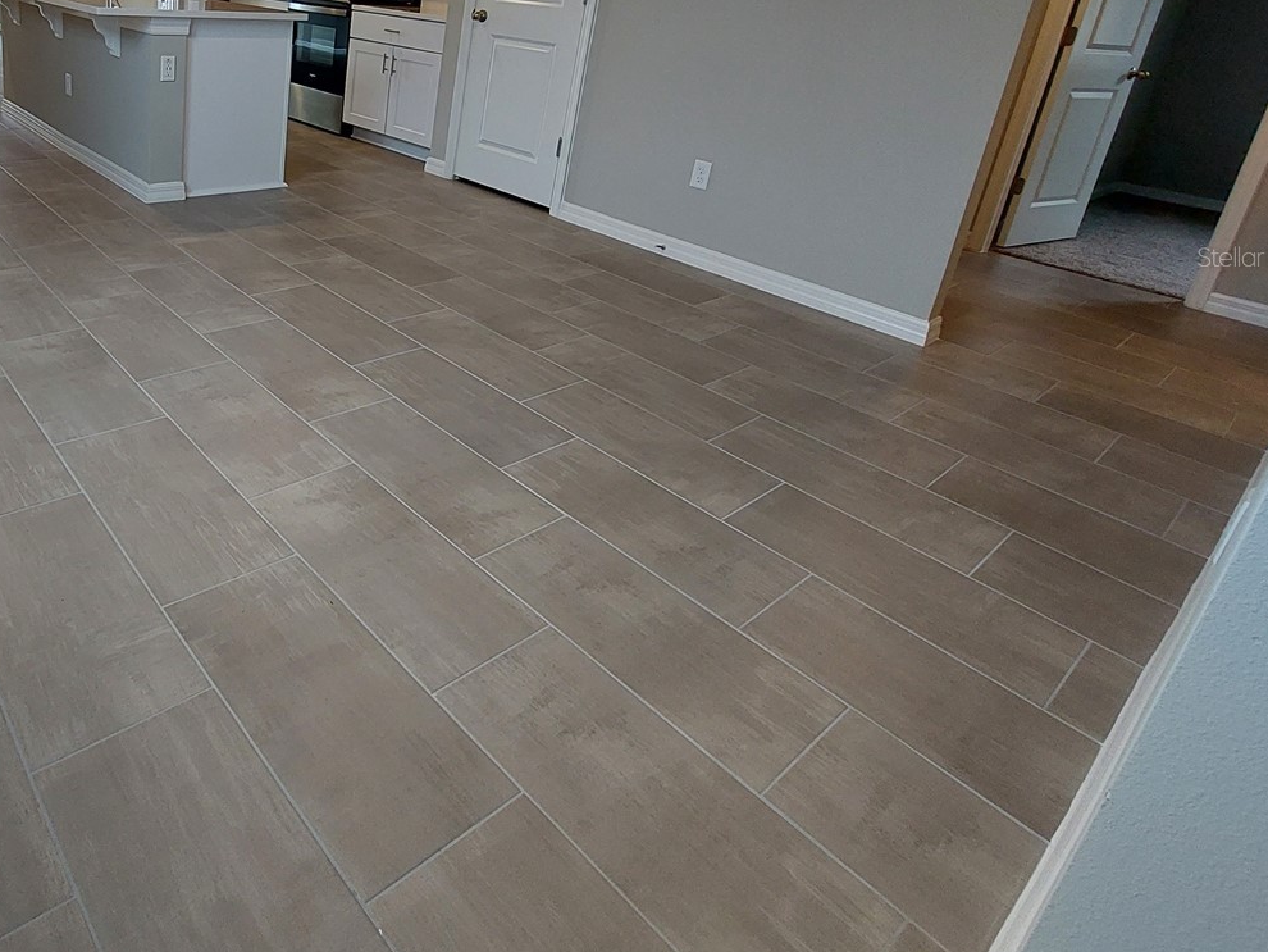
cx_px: 293
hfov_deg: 72.6
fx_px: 769
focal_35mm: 21
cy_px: 256
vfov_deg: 60.5
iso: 125
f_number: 2.2
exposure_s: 1/60
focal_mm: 1.74
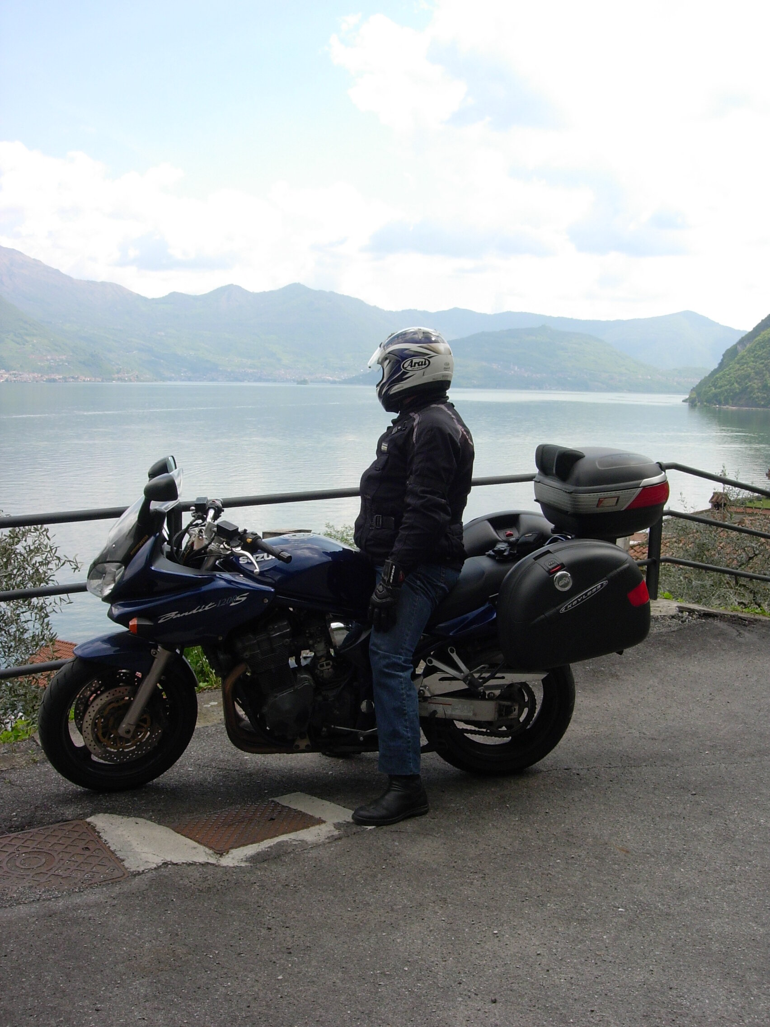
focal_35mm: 38
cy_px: 514
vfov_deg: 49.0
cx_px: 385
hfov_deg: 37.7
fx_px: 1127
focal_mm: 7.8
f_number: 4.8
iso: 79
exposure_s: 1/384
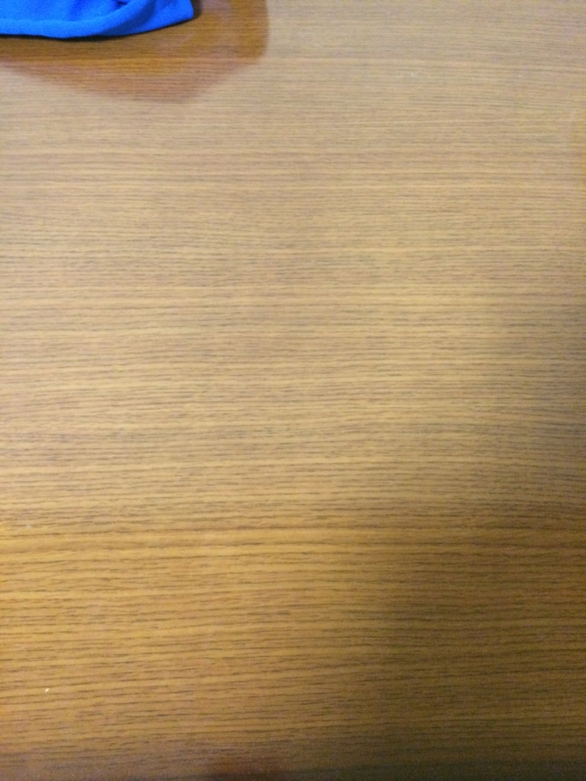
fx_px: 655
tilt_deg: -61.3
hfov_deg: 48.2
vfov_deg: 61.7
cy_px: 390
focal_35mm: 29
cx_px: 293
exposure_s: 1/15
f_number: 2.2
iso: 400
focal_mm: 4.15
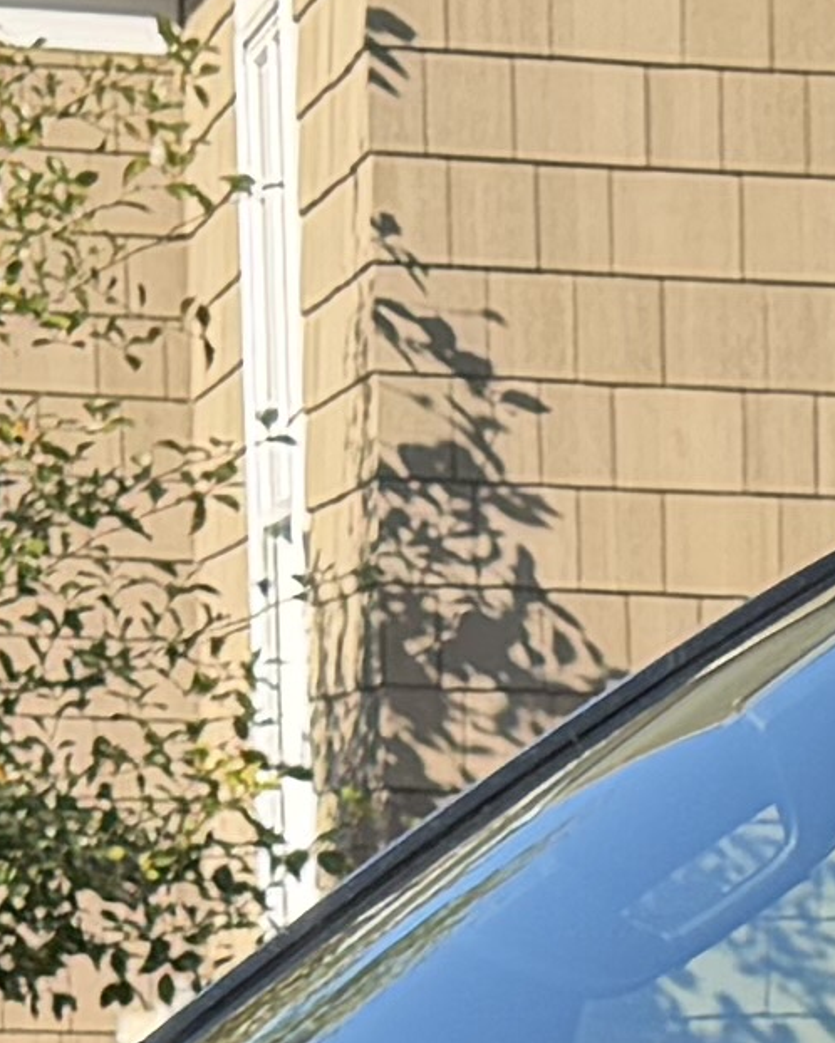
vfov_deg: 8.5
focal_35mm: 215
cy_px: 2074
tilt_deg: -9.8
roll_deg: -1.3
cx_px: 1591
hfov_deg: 7.0
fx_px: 6638
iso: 100
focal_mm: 6.76
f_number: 1.78
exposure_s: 1/1901
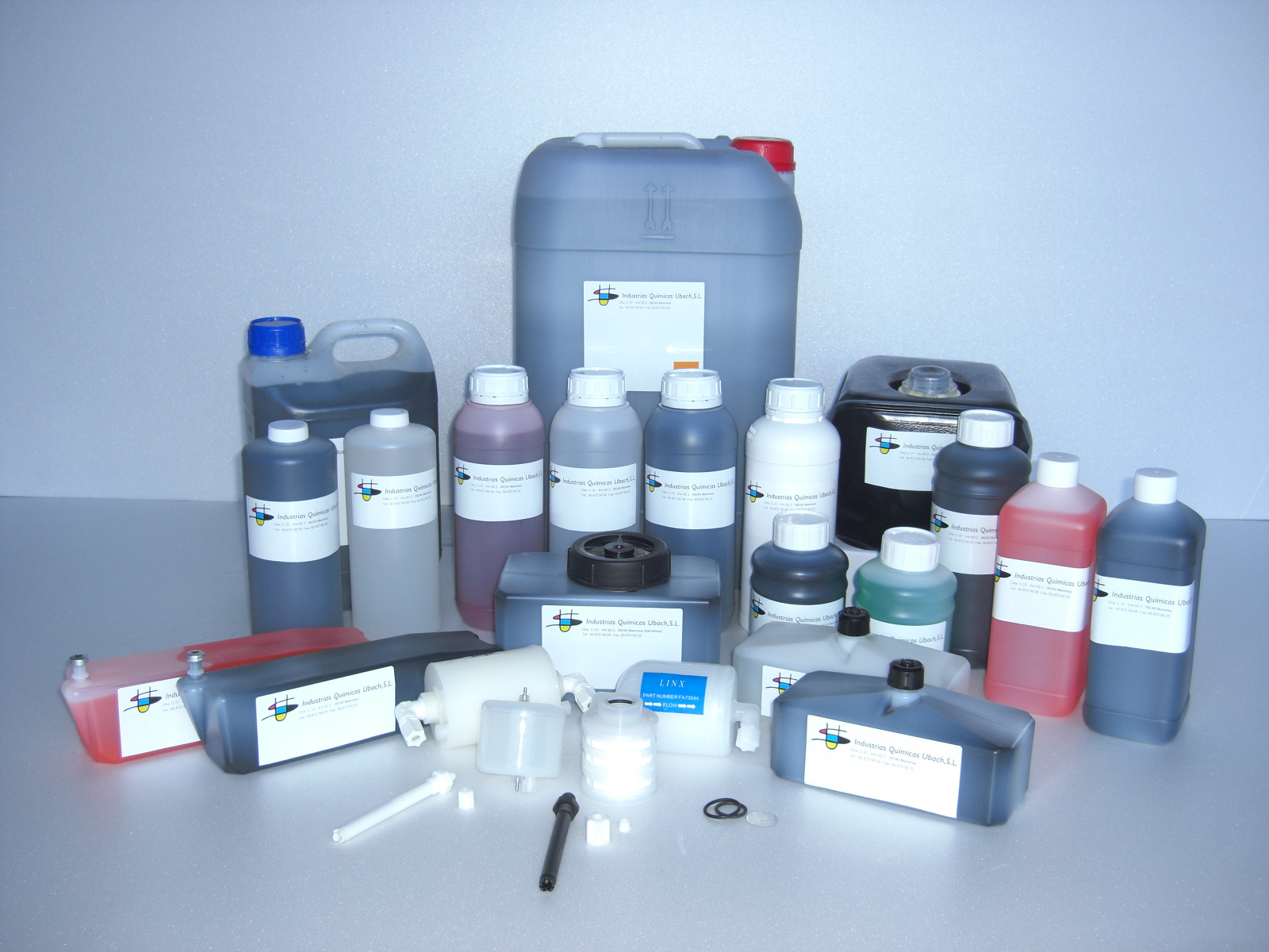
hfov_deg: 49.0
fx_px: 1393
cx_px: 634
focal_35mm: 38
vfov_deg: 37.7
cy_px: 476
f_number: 2.8
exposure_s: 1/160
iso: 80
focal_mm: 7.9
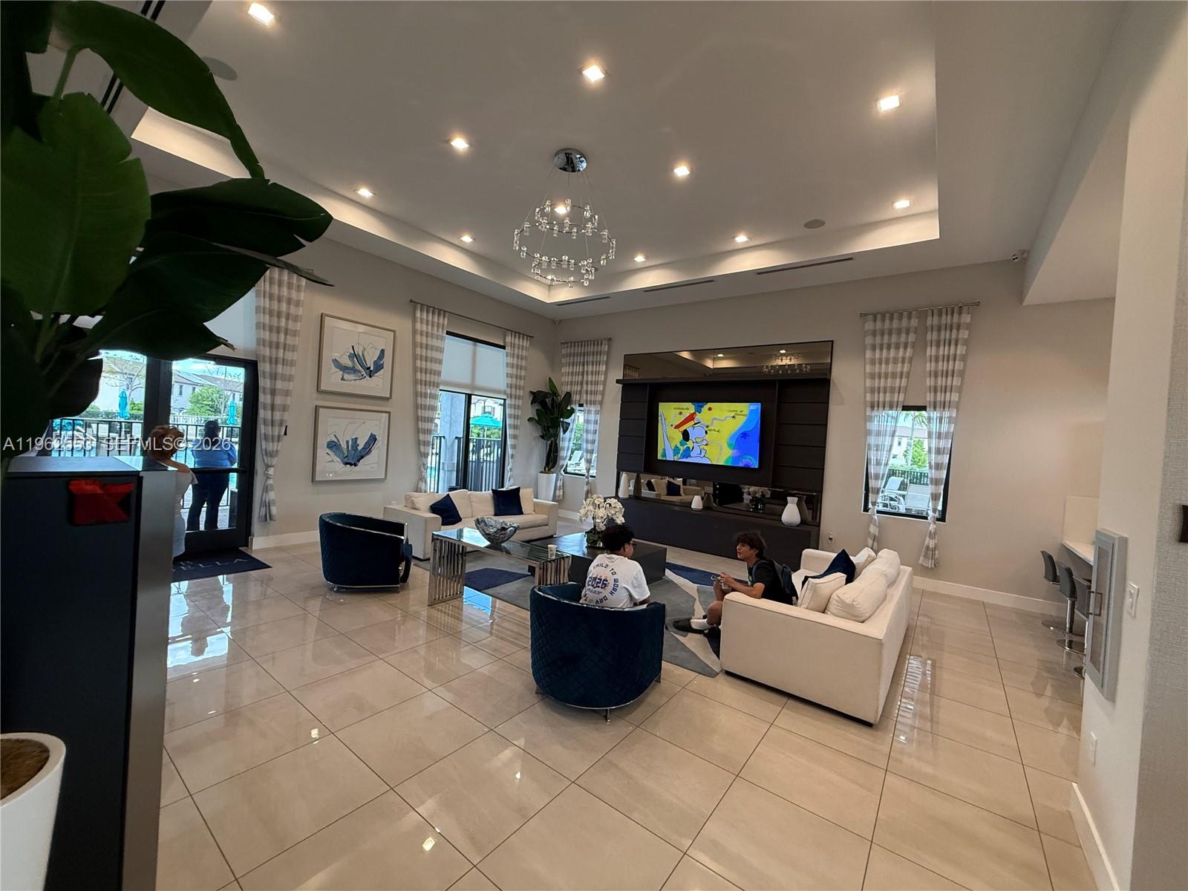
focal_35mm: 14
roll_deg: -1.5
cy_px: 446
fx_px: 480
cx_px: 594
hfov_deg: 102.1
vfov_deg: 85.7
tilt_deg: +0.0
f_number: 2.2
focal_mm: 2.22
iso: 250
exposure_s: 1/120
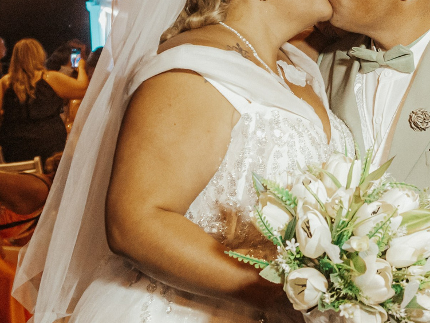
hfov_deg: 23.4
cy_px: 104
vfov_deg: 17.9
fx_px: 1018
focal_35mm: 82
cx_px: 367
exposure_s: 1/125
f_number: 3.5
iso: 1000
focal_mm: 16
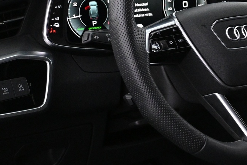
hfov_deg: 24.1
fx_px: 562
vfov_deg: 16.7
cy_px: 87
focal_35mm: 82
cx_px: 226
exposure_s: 1/60
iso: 4000
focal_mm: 22.5
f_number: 4
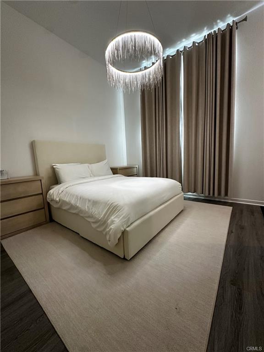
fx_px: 142
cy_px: 176
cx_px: 132
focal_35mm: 14
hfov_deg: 85.7
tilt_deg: -5.5
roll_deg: +1.8
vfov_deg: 102.1
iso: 250
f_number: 2.2
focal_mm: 2.22
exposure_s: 1/120
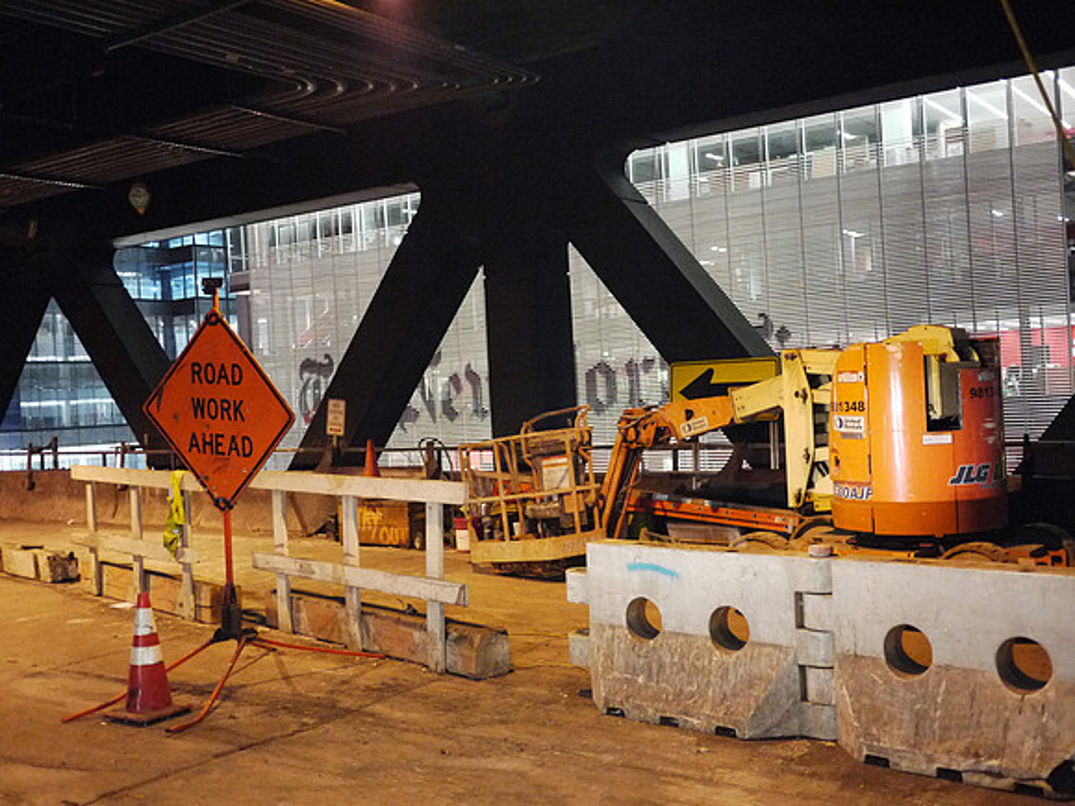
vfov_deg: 36.0
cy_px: 403
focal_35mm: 40
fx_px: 1242
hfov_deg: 46.8
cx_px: 538
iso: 1250
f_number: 1.7
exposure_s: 1/50
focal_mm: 20
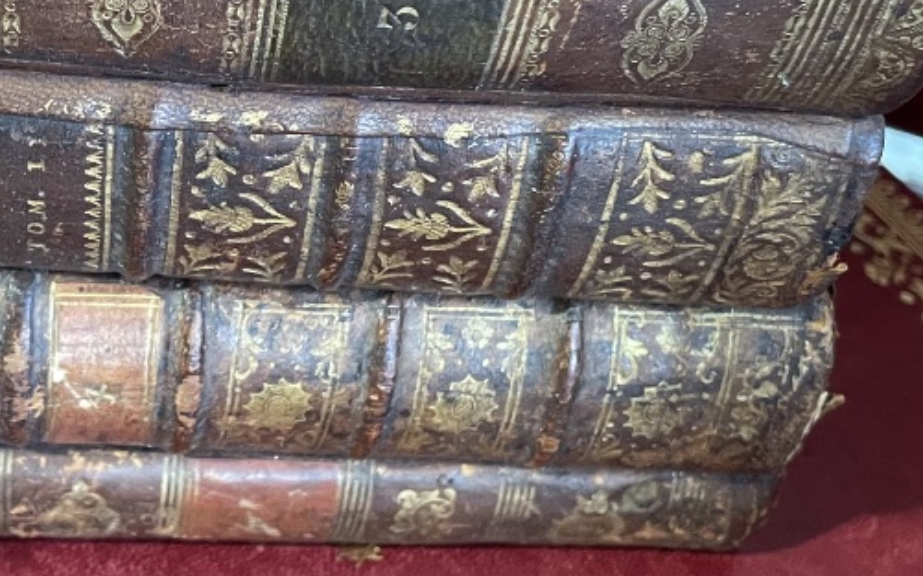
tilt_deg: -42.3
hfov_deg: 30.5
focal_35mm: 66
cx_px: 210
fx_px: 1660
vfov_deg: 19.6
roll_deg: -4.5
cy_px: 160
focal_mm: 4.2
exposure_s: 1/33
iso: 400
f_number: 1.6
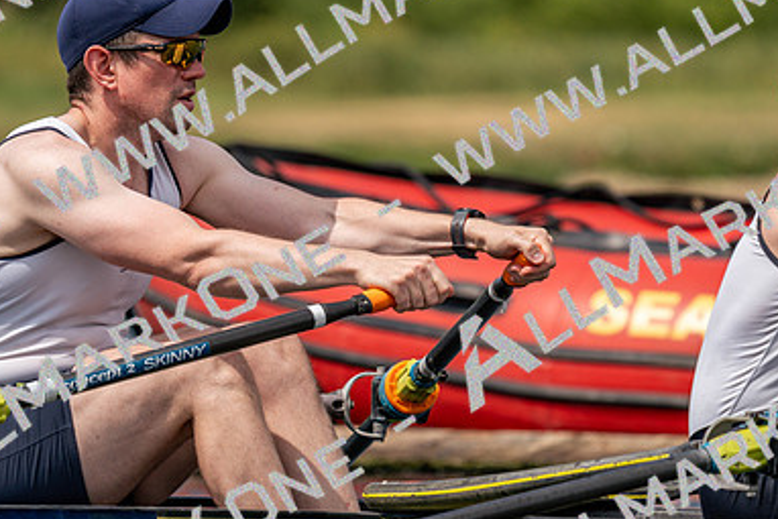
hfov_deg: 3.5
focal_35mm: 589
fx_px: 12733
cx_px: 285
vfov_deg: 2.3
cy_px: 219
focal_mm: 388
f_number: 6.3
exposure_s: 1/1600
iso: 200
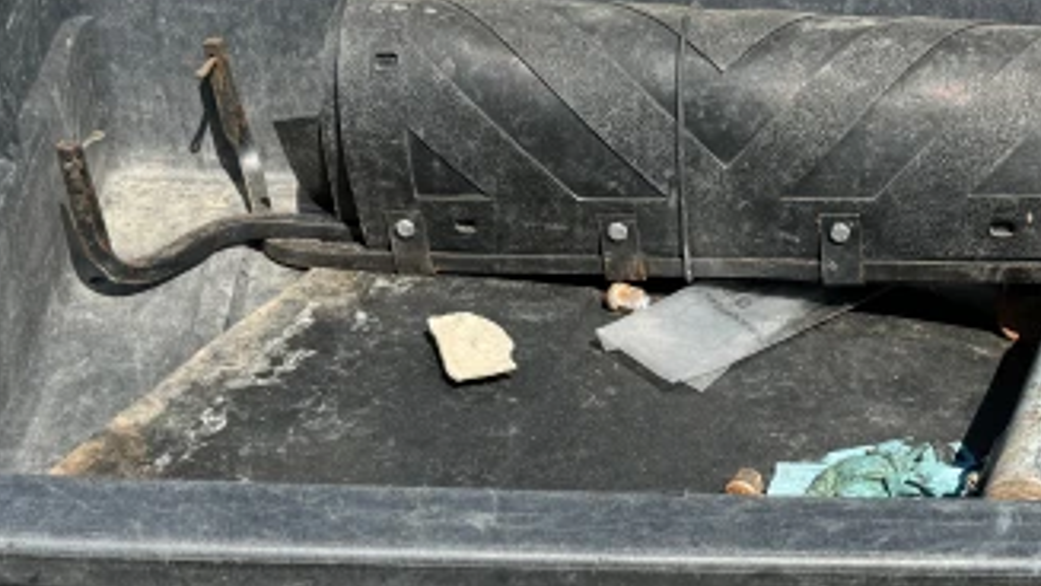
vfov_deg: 18.8
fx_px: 1767
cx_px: 688
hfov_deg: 32.6
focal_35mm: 64
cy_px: 322
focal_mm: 6.76
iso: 80
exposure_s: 1/2710
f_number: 1.78
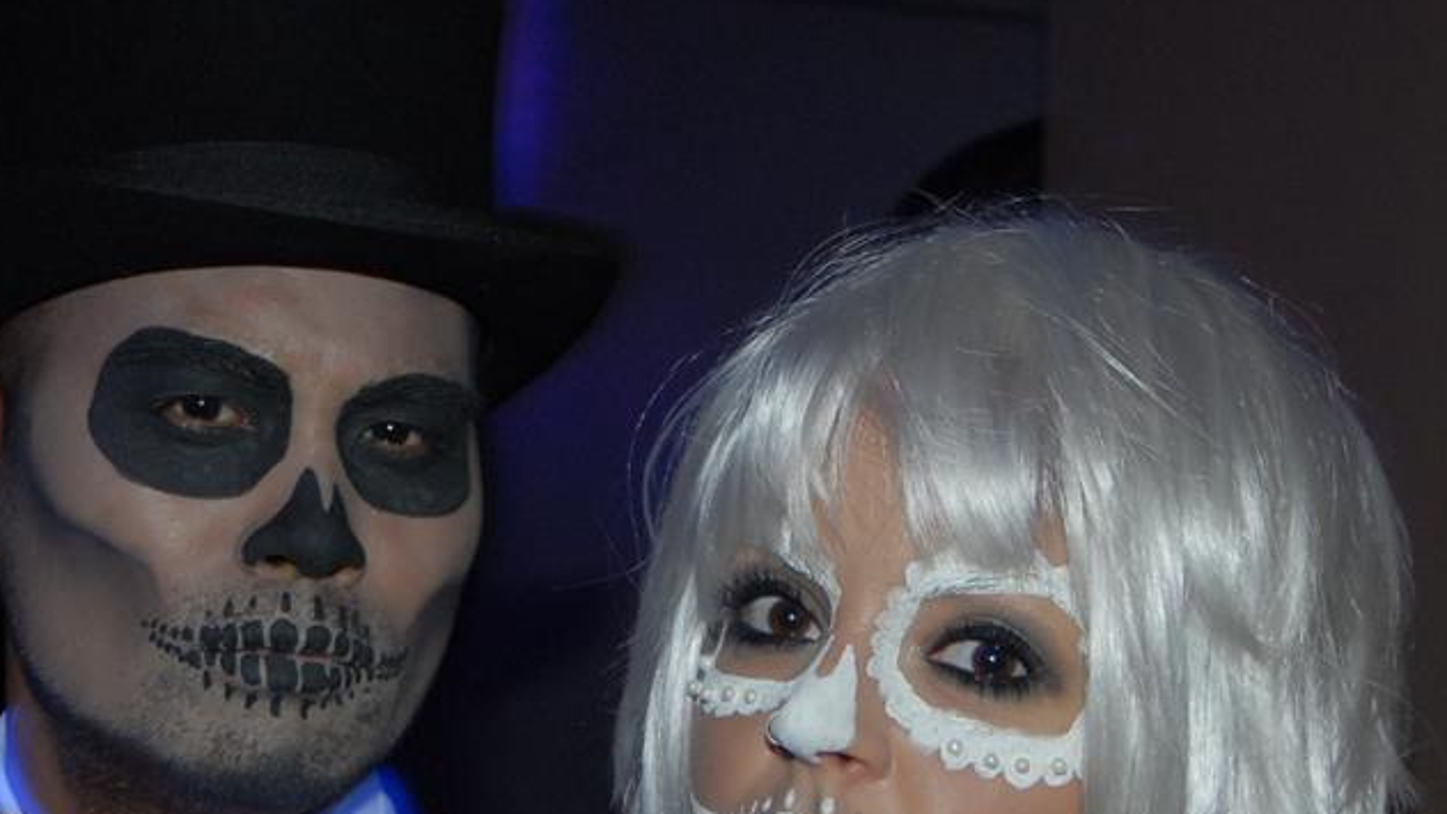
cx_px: 690
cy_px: 720
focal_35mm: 97
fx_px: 3722
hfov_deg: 22.0
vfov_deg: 12.4
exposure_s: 1/5
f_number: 5.6
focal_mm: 34
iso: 400
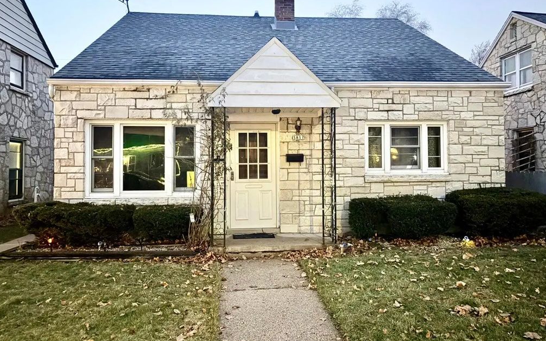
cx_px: 274
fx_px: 417
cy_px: 158
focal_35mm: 28
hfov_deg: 66.5
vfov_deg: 44.5
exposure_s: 1/9
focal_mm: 5.96
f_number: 1.6
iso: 1600
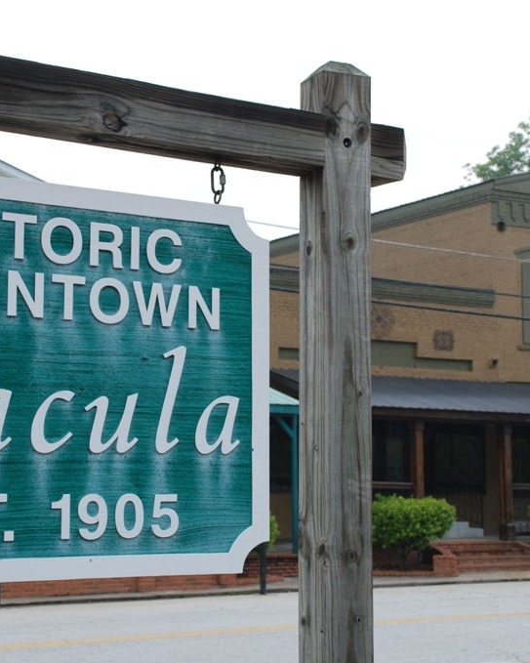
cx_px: 249
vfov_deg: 27.9
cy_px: 332
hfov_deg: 22.5
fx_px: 1334
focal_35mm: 68
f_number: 5.6
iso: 200
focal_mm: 32
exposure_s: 1/125
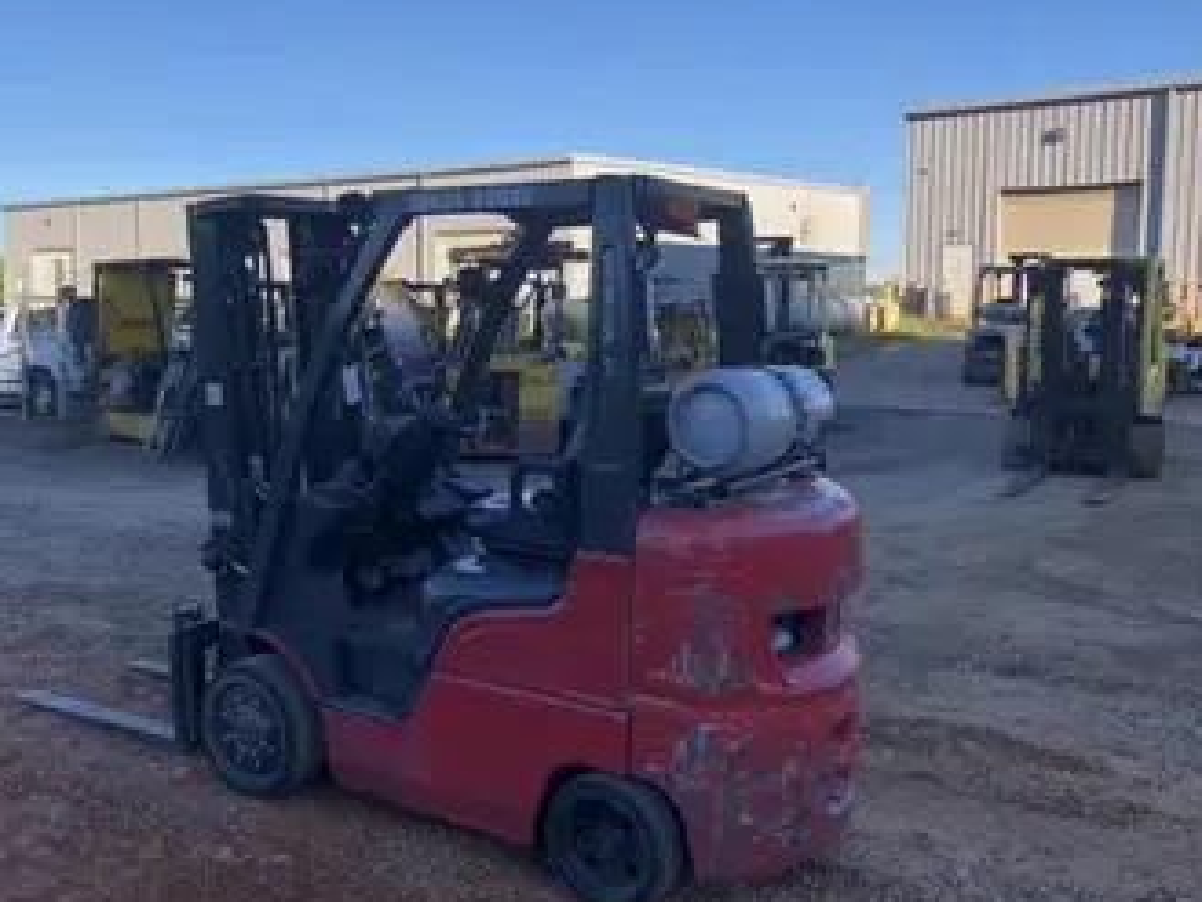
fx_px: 1181
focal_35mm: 34
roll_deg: -0.1
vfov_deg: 41.8
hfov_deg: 53.6
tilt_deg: -5.4
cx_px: 490
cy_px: 442
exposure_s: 1/923
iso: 20
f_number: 1.8
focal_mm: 4
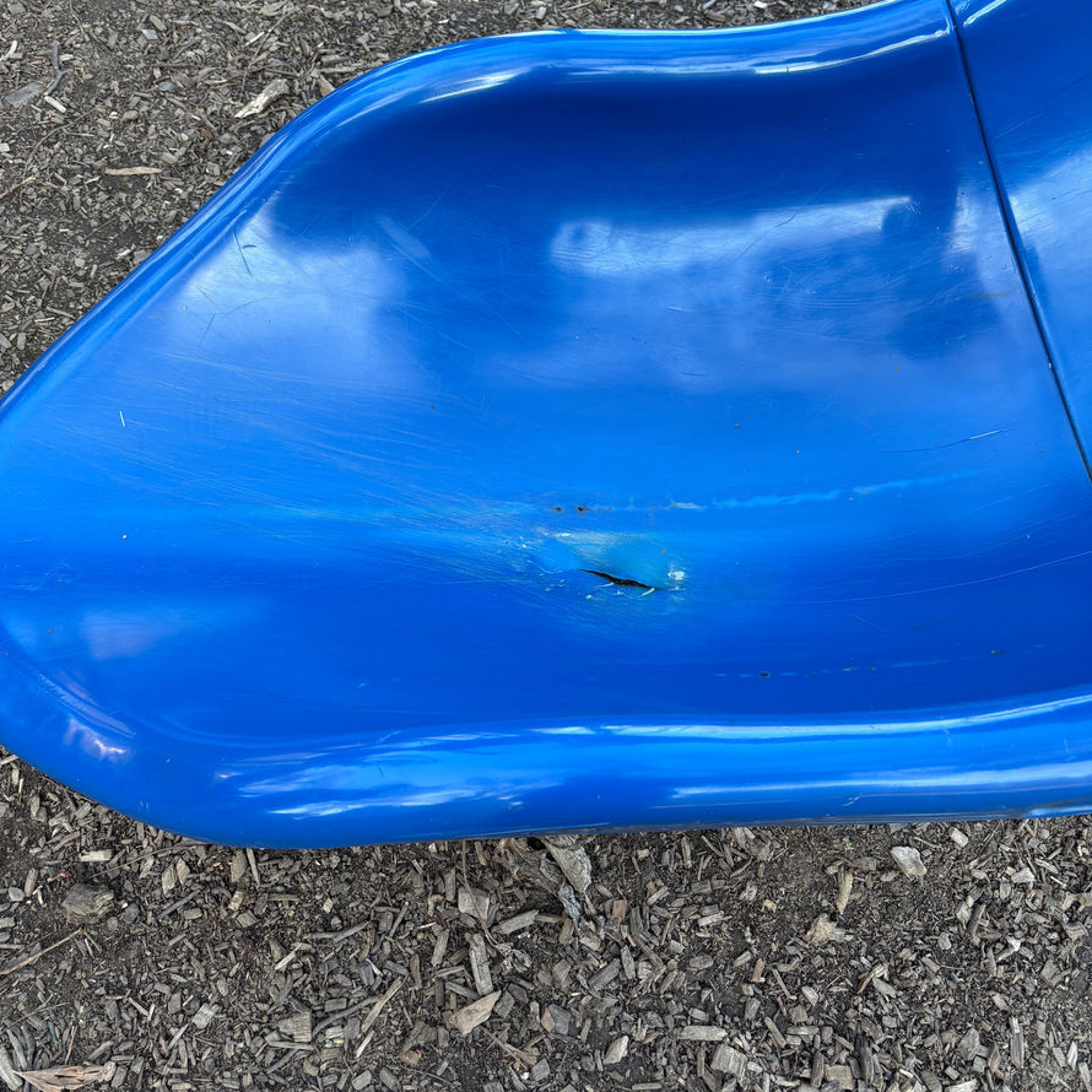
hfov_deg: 52.5
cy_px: 362
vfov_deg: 51.5
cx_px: 541
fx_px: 1106
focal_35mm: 31
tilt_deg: -52.1
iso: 50
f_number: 1.6
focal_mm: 5.96
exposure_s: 1/121
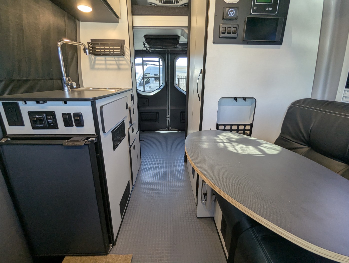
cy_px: 132
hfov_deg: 94.4
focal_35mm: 16
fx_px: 162
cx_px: 174
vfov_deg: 78.2
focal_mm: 2.35
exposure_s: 1/75.4
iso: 128
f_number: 2.2
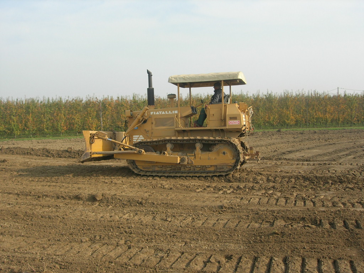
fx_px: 400
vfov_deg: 37.7
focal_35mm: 38
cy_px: 136
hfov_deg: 49.0
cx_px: 182
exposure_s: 1/333
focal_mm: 7.8
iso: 64
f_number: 4.8
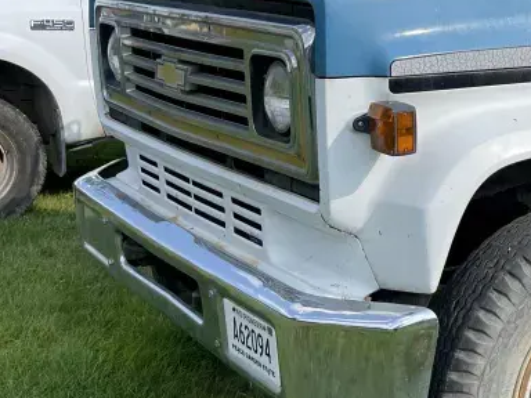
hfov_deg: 26.1
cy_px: 127
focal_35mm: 65
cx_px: 662
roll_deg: -0.2
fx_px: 997
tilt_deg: -7.5
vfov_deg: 22.5
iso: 32
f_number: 1.6
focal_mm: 5.1
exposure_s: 1/2123
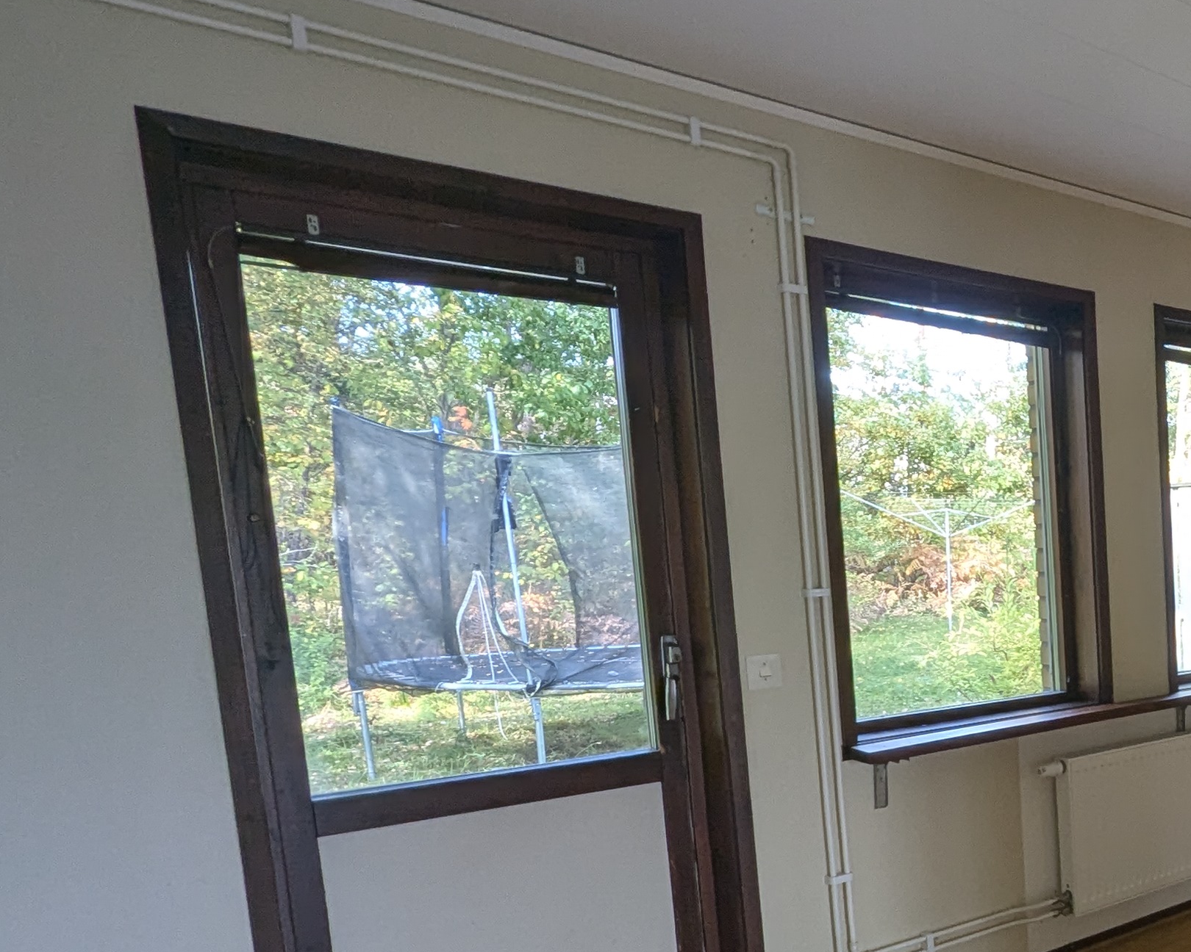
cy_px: 685
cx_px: 1329
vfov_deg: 44.6
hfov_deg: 42.7
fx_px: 1128
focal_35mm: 32
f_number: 2.2
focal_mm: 1.95
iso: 60
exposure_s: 1/32.7
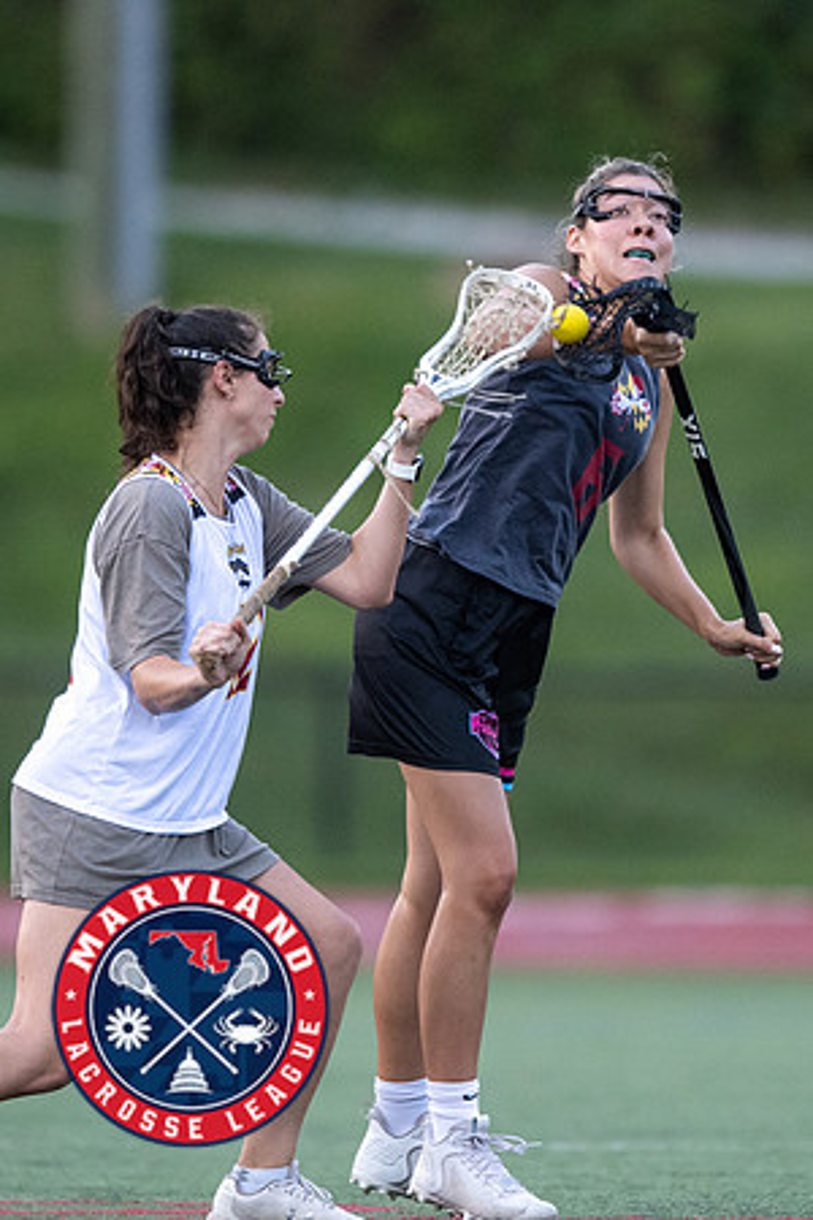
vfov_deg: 2.5
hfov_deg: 1.7
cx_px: 540
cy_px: 509
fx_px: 27663
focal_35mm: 817
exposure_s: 1/1000
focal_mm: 400
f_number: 2.8
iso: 2800
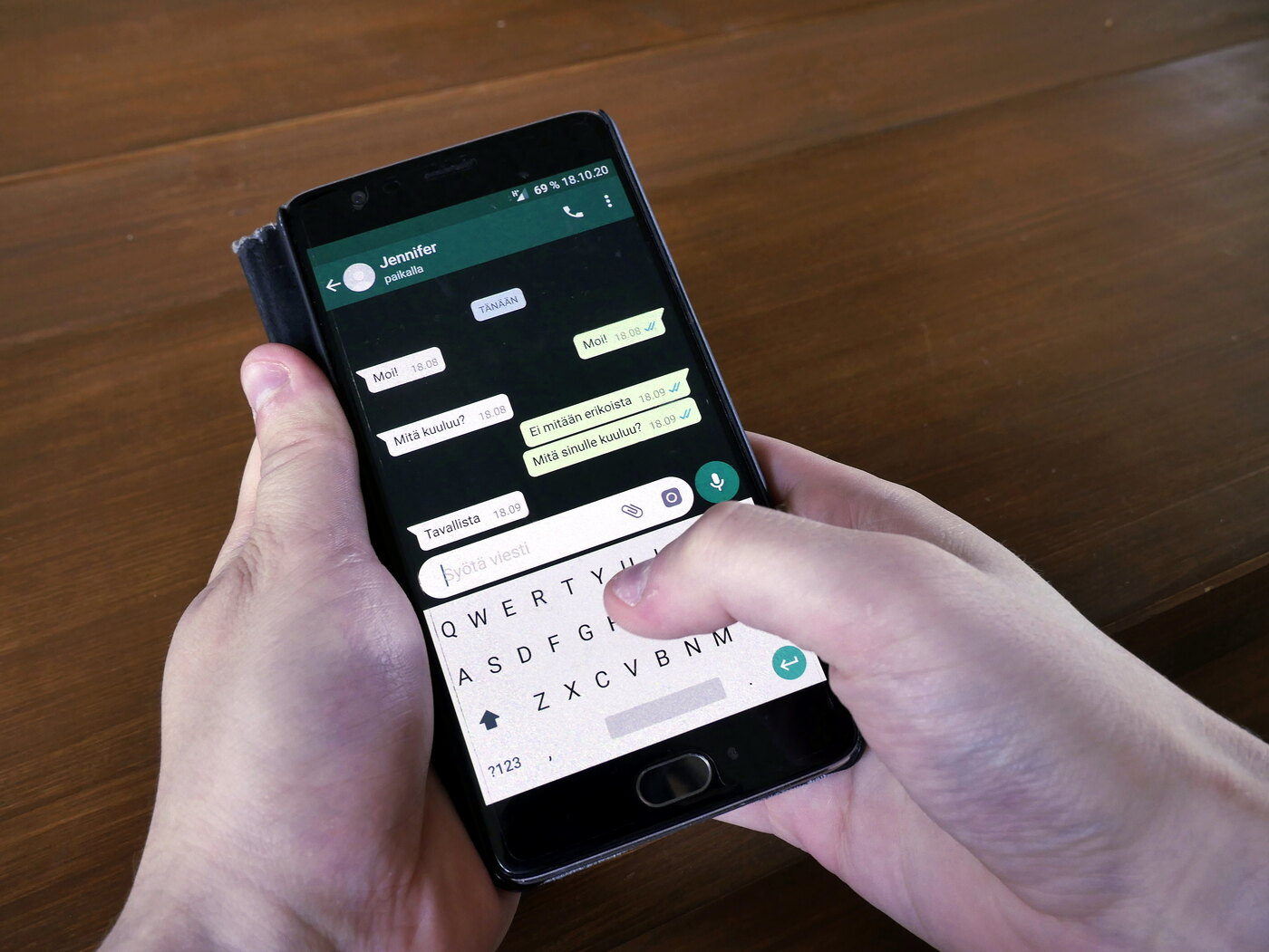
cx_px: 634
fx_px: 1247
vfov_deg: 41.8
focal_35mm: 34
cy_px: 476
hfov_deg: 53.9
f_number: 7.1
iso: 400
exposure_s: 1/4
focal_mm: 17
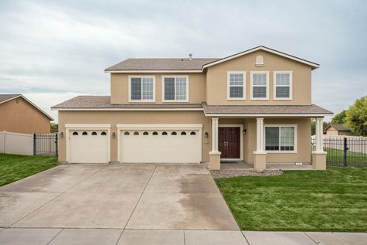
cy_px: 123
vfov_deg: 59.9
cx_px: 183
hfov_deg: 81.6
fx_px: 213
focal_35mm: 21
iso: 100
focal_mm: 19.8
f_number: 8
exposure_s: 1/200
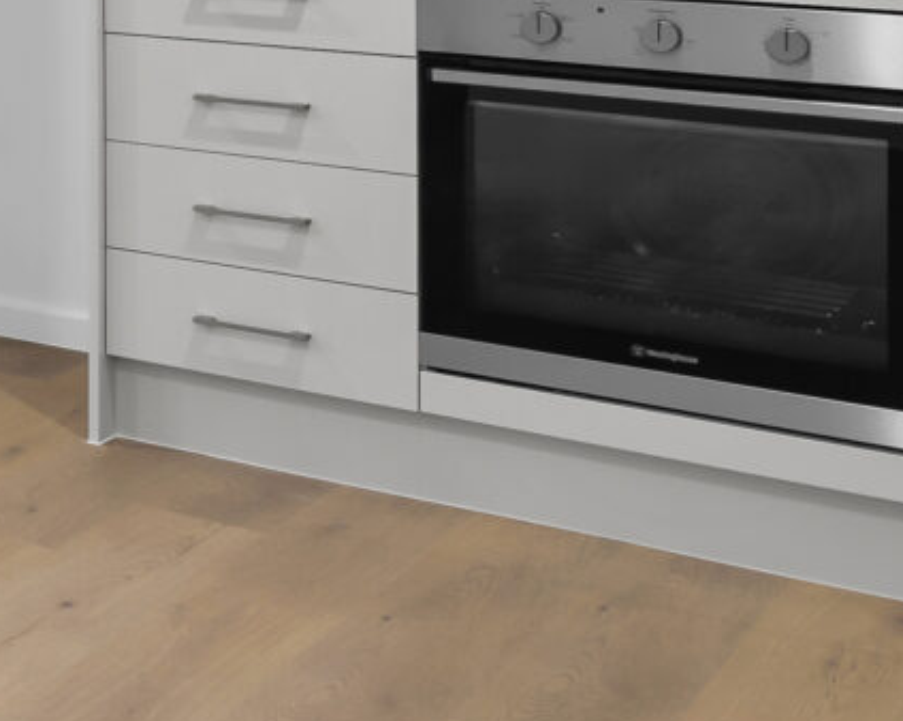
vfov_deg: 17.6
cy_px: -239
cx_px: -1131
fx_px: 2164
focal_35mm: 81
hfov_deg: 15.6
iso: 50
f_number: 5.6
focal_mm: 16
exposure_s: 1/1.67
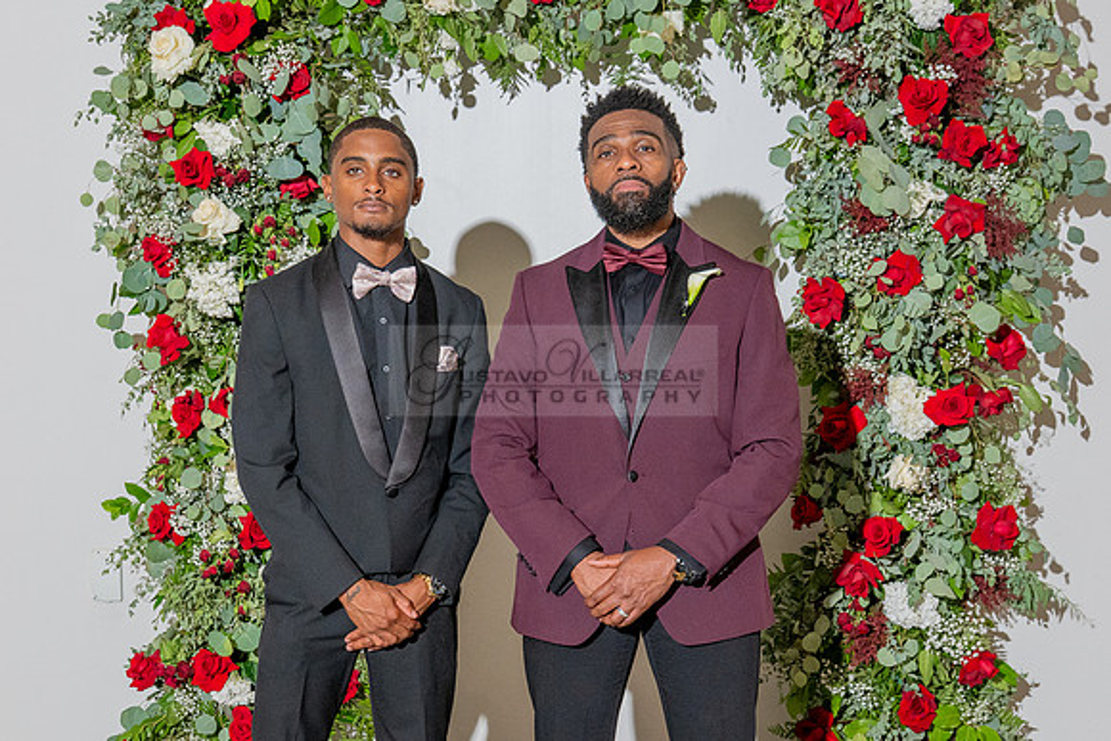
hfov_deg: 32.6
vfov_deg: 22.0
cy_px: 498
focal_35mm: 61
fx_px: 1897
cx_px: 515
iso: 800
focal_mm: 29.5
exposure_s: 1/200
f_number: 5.6
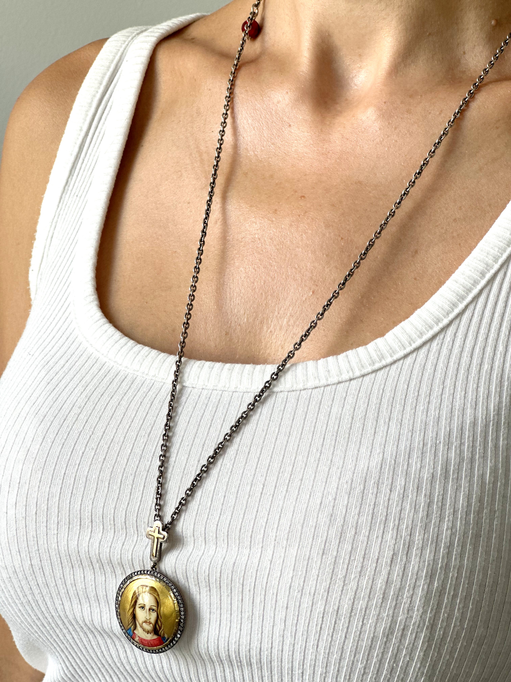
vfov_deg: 25.3
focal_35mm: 77
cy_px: 341
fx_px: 1516
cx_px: 256
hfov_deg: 19.1
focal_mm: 9
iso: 50
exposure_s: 1/121
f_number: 2.8
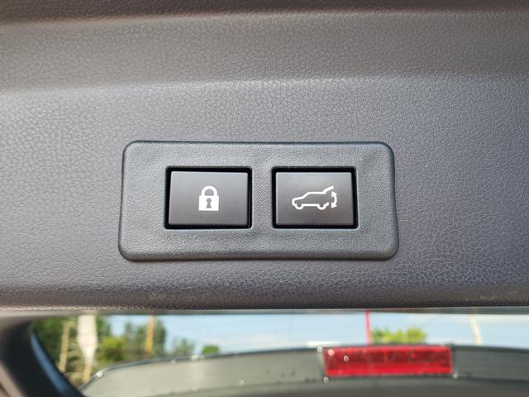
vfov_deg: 53.1
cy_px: 198
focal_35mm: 26
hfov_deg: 67.3
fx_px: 397
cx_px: 264
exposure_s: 1/103
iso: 50
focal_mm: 4.3
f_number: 2.4
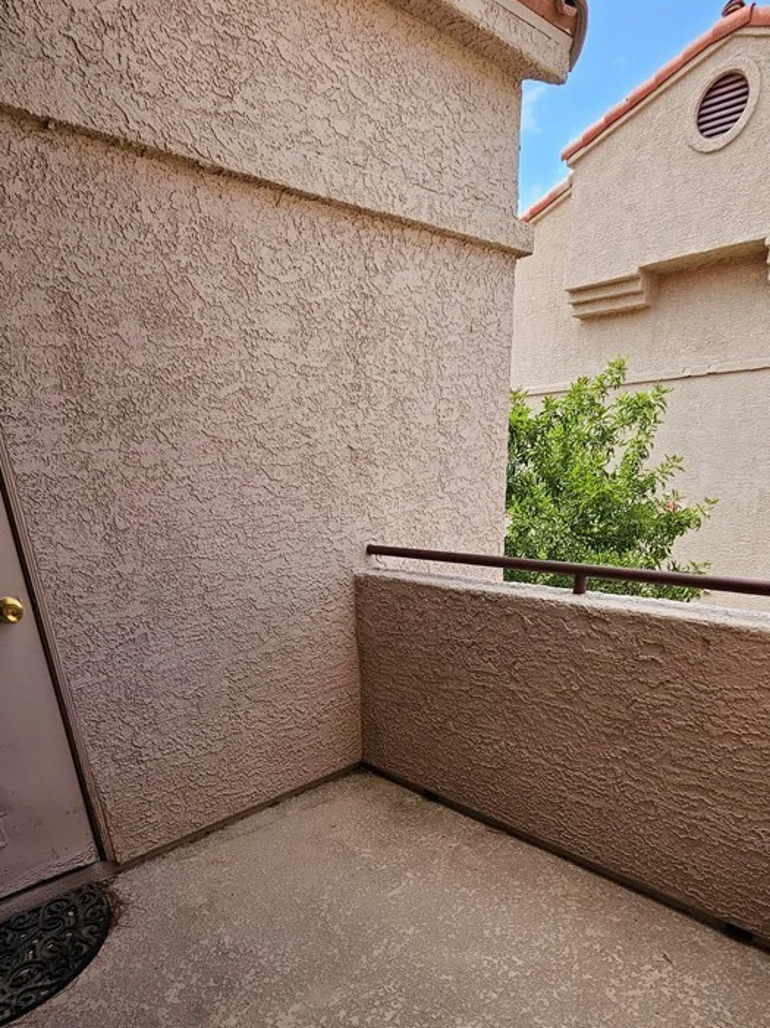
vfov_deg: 79.7
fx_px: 564
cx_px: 371
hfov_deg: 68.6
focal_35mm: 19
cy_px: 742
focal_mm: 2.2
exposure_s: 1/609
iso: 50
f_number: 2.2
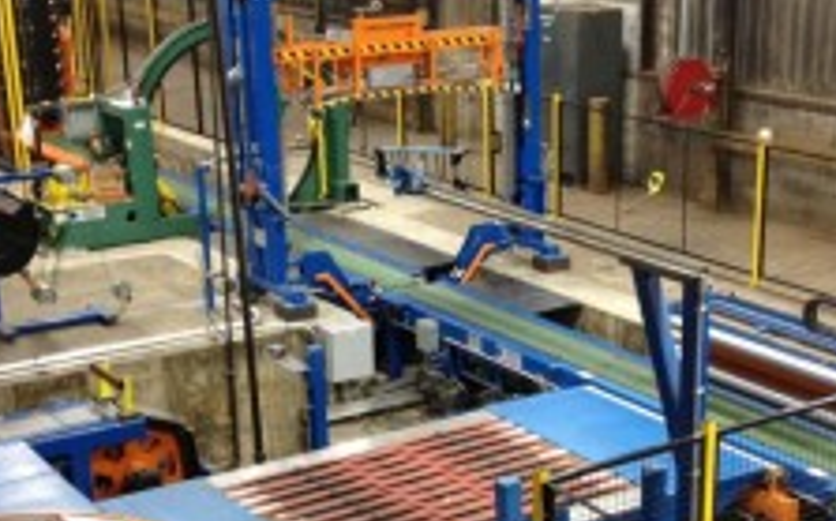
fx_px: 1707
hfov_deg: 27.4
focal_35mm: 75
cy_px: 442
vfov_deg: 17.2
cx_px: 514
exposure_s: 1/20
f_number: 2.4
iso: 200
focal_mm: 4.28
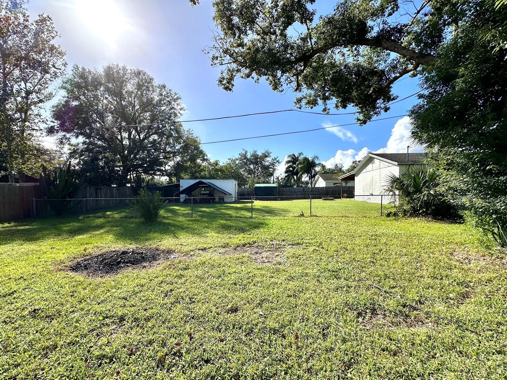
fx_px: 220
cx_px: 243
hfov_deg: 98.1
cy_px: 199
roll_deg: -0.1
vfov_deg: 81.7
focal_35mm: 15
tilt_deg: -1.2
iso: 50
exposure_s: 1/2304
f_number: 2.2
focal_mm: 2.22
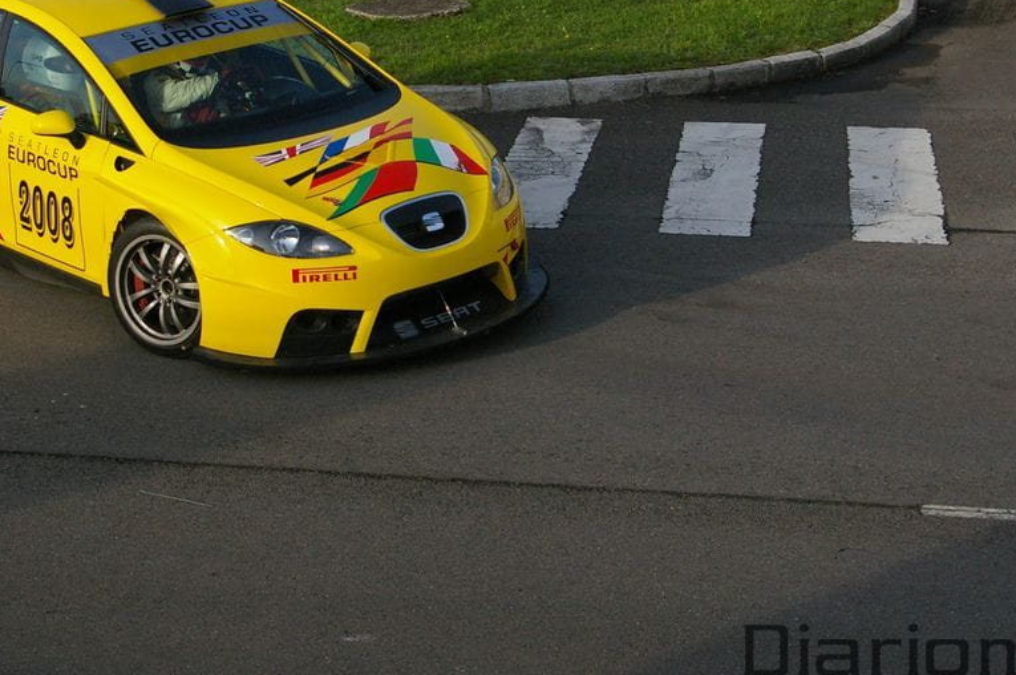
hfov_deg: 26.0
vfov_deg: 17.3
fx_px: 2194
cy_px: 124
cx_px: 414
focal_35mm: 78
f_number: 5.6
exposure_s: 1/2000
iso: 800
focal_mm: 31
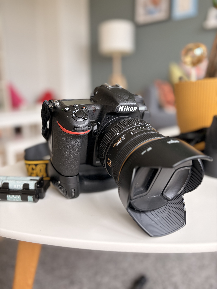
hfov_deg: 53.1
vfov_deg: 67.3
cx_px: 108
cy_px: 144
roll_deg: +0.1
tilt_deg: -12.7
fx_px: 217
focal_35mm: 26
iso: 125
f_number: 1.6
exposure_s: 1/79
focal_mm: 5.96
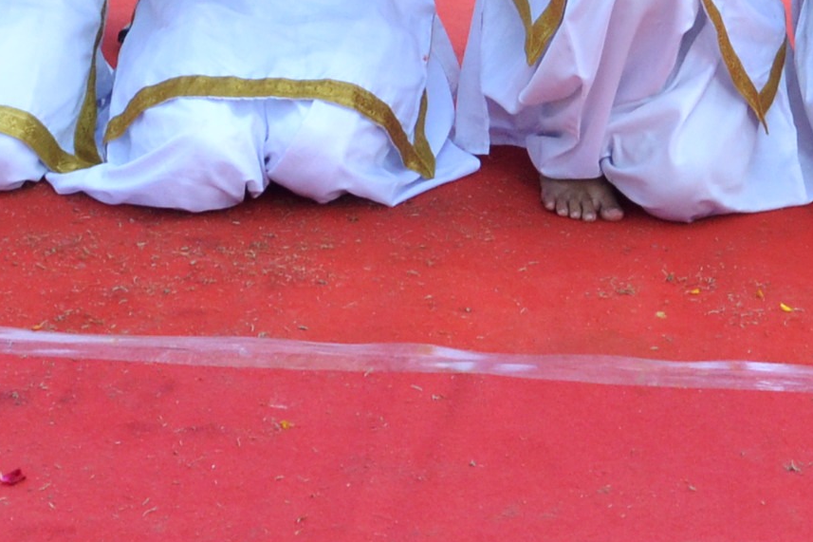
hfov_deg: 16.8
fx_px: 2732
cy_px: -467
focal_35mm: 121
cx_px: 665
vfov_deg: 10.6
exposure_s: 1/100
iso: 800
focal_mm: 20
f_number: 11
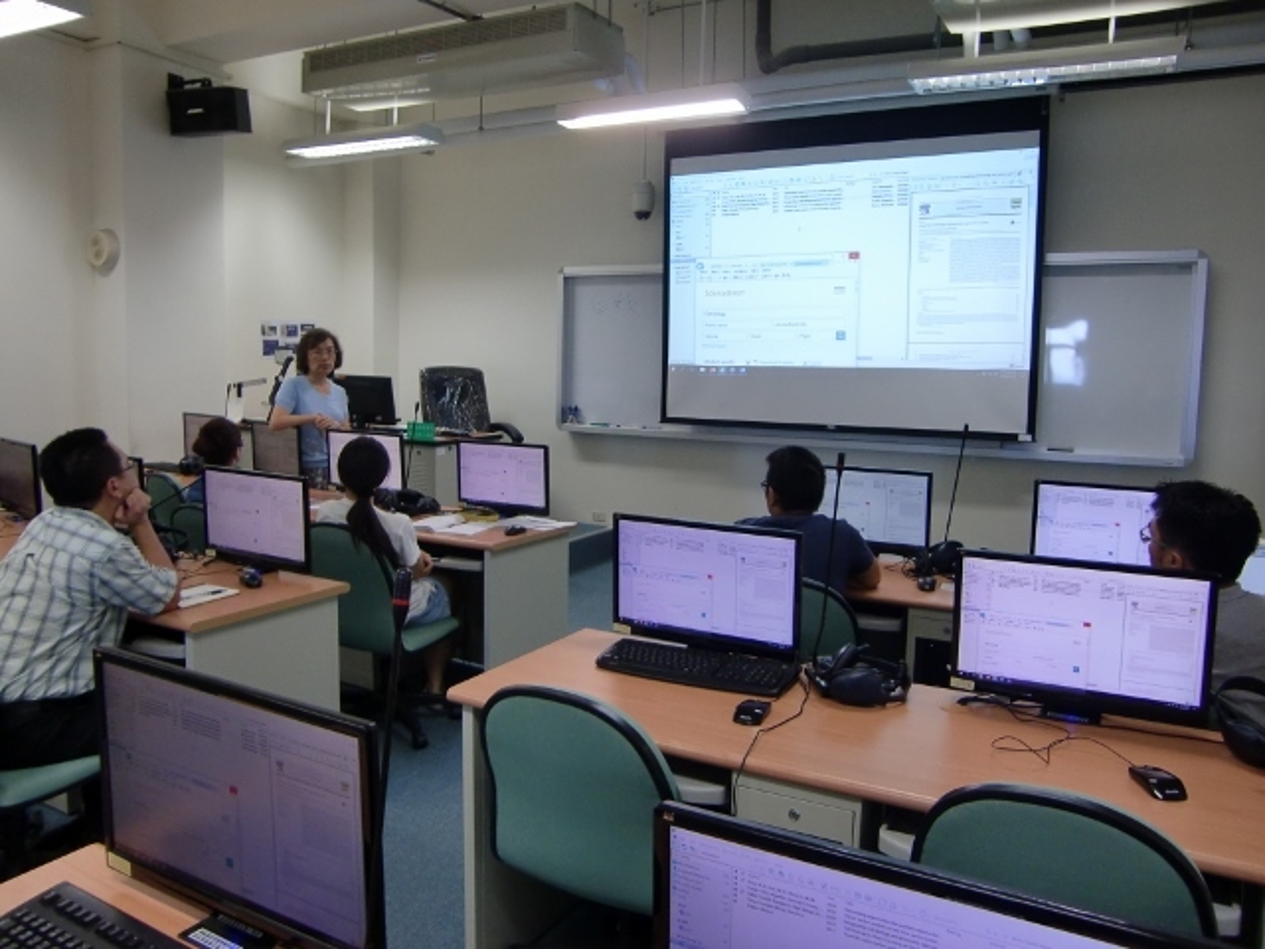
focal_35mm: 28
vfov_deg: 49.7
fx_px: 1023
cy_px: 474
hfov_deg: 63.4
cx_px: 632
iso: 125
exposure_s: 1/60
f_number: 2.6
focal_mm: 4.9
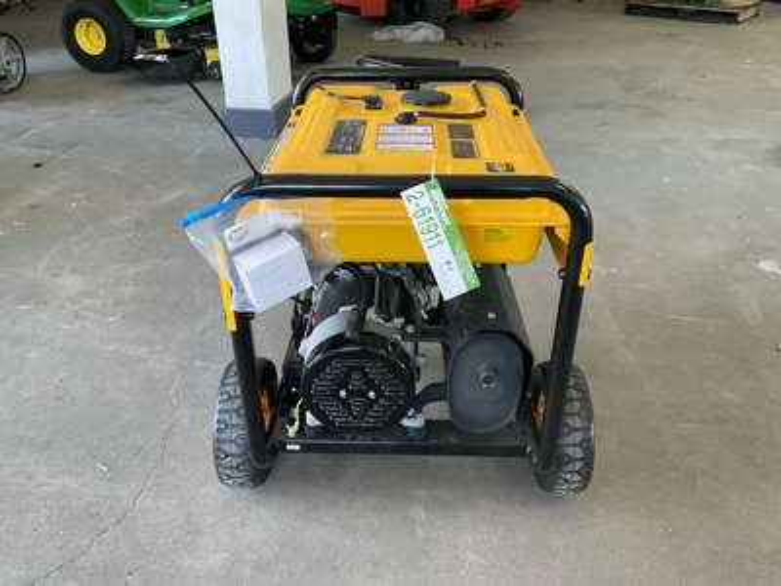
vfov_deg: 48.2
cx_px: 390
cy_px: 293
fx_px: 654
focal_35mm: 29
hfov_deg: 61.7
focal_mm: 3
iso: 100
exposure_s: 1/60
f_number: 1.8
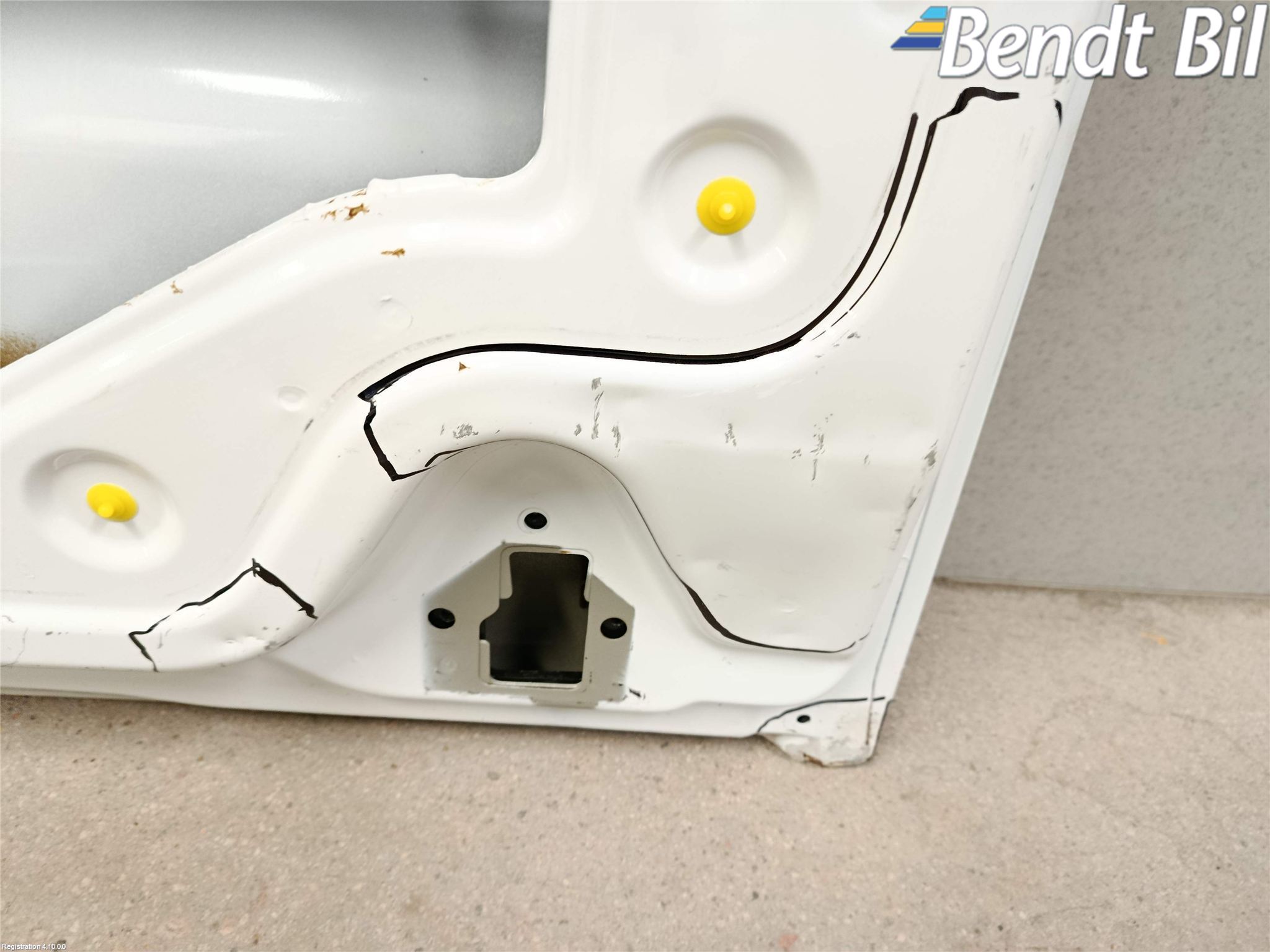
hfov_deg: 71.6
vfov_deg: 56.8
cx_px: 635
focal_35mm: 24
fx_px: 881
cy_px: 476
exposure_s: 1/25
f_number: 1.7
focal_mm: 5.24
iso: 1457
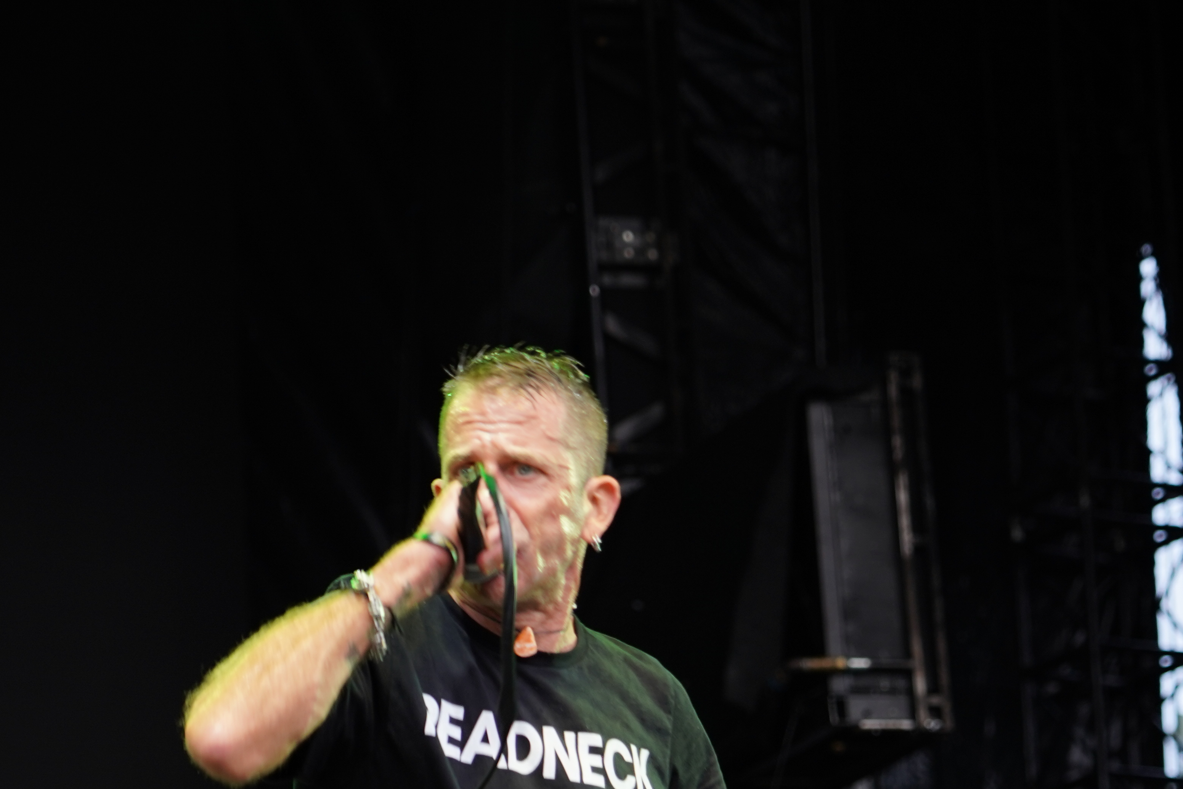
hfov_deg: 11.8
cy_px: 700
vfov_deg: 7.9
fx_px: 5718
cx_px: 684
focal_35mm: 174
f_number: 4
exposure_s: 1/100
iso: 320
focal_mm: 90
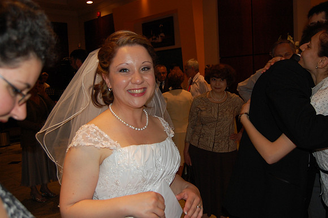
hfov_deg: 55.1
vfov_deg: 38.3
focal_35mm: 34
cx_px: 164
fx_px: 314
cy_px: 109
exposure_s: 1/60
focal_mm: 23
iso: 400
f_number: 3.8
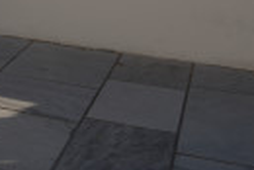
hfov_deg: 18.0
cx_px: -150
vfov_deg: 12.7
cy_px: -141
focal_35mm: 98
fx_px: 692
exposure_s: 1/250
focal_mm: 17
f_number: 8
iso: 100
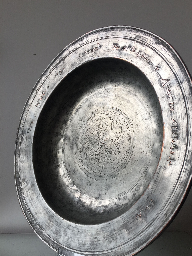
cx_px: 109
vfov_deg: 55.3
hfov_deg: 42.9
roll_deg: -0.1
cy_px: 139
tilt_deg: +6.0
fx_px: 244
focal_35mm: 33
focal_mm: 4.15
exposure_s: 1/50
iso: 32
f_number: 2.2
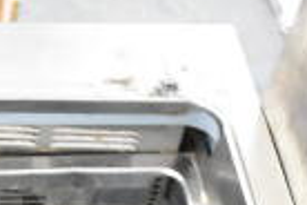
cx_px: -105
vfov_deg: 9.8
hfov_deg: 14.7
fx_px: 1134
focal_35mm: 133
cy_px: 364
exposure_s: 1/30
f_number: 3.5
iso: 5600
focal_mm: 20
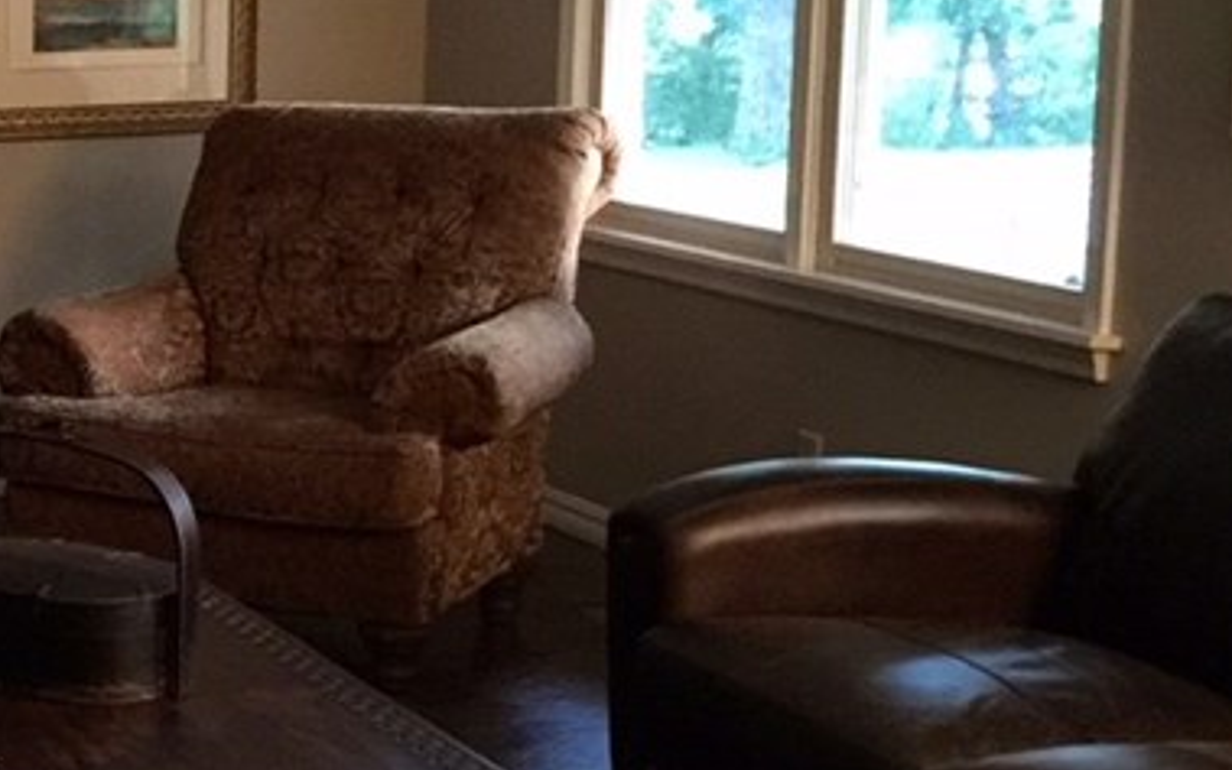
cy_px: 442
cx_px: -332
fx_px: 2787
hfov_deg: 22.5
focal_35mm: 83
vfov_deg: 15.7
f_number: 2.2
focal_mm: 4.15
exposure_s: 1/4
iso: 250
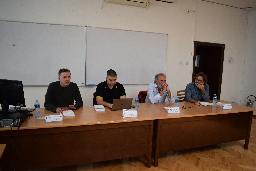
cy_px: 86
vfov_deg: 47.9
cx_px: 128
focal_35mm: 27
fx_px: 192
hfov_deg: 67.4
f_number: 4
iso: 500
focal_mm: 18
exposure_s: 1/60
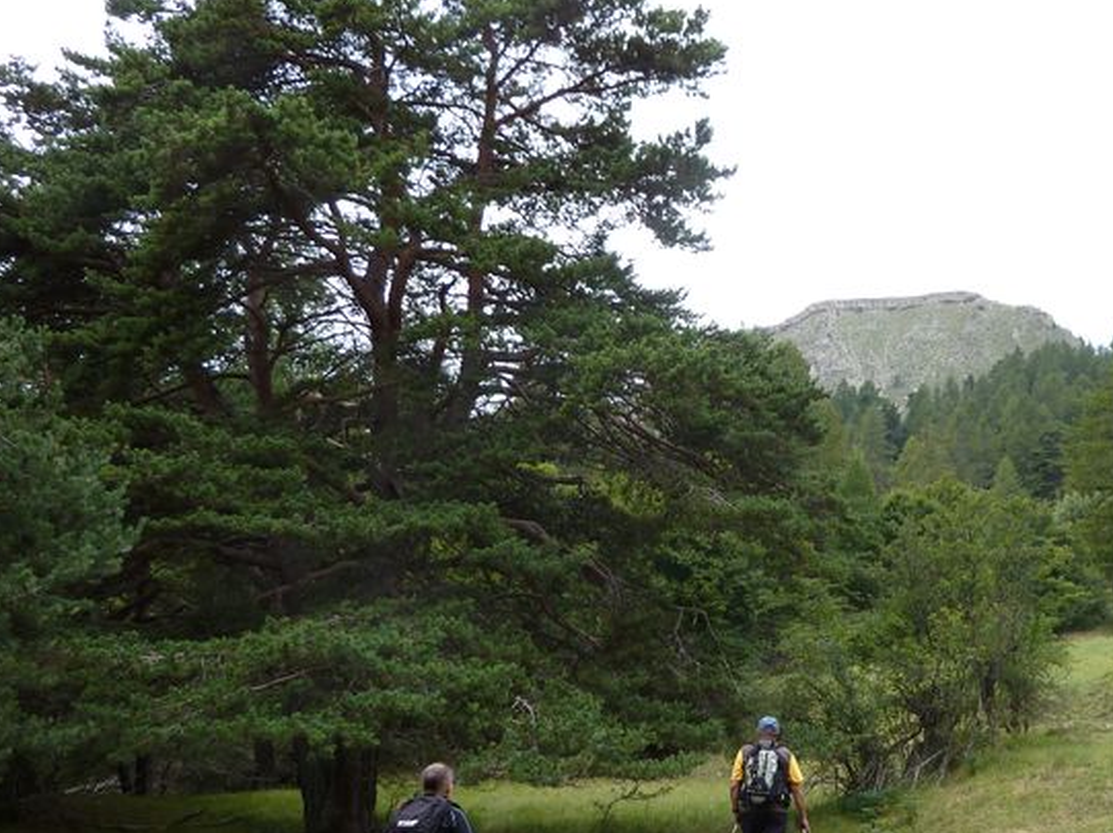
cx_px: 776
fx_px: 1189
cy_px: 572
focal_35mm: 37
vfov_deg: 38.1
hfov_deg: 49.0
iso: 80
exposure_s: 1/80
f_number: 3.3
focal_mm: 4.1
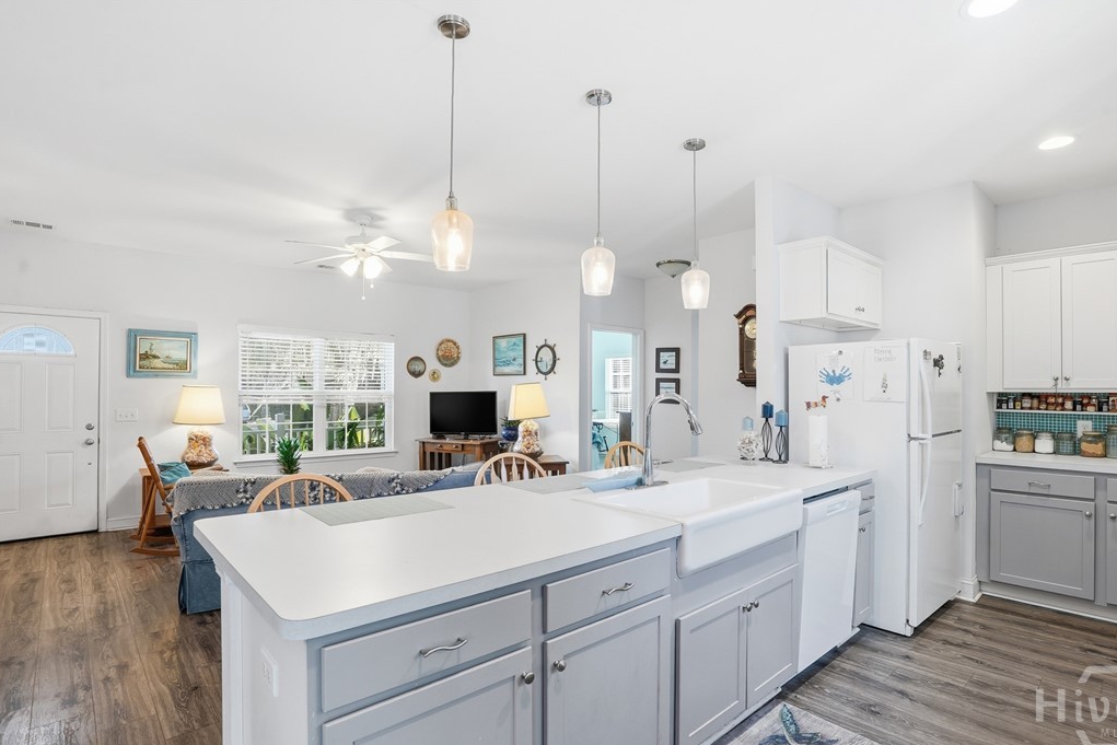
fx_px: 528
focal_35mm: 17
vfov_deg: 70.4
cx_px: 584
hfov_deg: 93.2
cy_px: 392
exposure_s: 1/50
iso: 320
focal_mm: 16
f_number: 9
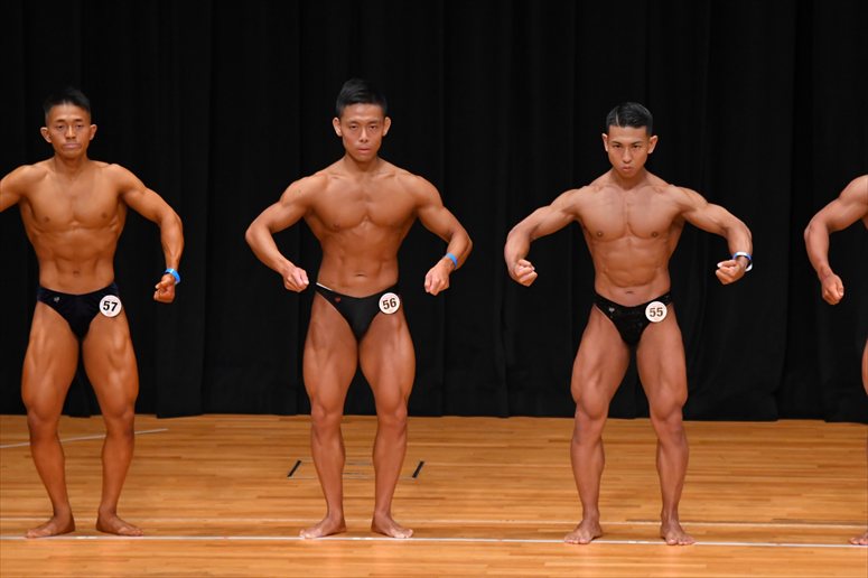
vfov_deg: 5.1
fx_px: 6507
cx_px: 434
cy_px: 289
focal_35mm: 270
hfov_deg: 7.6
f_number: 5.6
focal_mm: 180
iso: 3200
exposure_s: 1/400
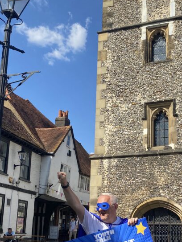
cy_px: 158
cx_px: 125
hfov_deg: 29.5
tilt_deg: +12.8
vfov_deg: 38.5
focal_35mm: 49
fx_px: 343
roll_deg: -0.5
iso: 32
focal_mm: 4.25
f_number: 1.8
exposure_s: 1/2358
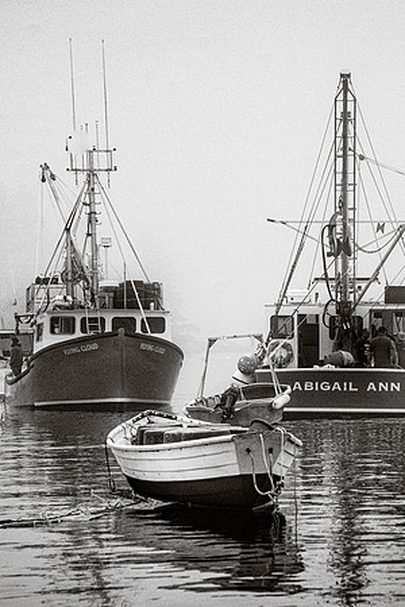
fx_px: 2658
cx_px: 225
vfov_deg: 13.0
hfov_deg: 8.7
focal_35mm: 158
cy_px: 304
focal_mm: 105
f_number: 5.6
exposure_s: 1/4000
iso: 640
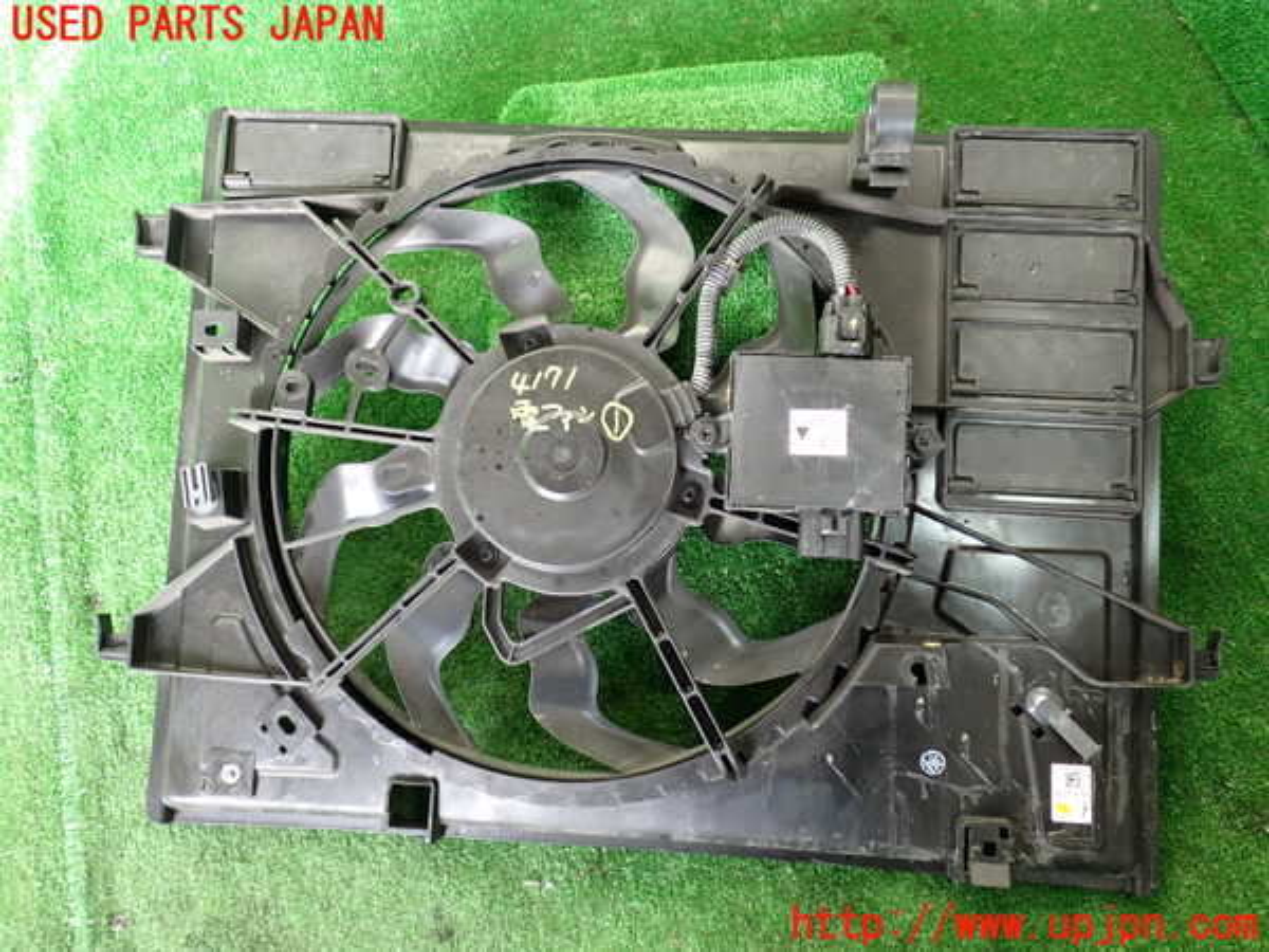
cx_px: 634
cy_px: 476
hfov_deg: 60.0
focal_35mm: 30
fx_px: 1100
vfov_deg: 46.8
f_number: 2.3
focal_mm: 5.4
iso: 200
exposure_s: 1/50
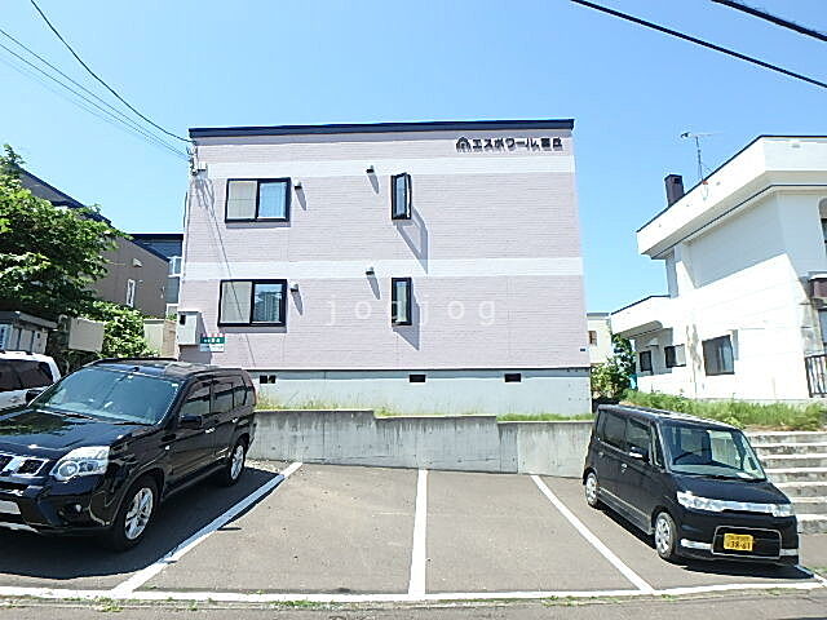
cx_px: 414
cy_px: 310
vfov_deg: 63.4
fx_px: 502
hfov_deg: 79.0
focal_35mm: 21
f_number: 3.5
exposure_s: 1/640
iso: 125
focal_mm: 3.7
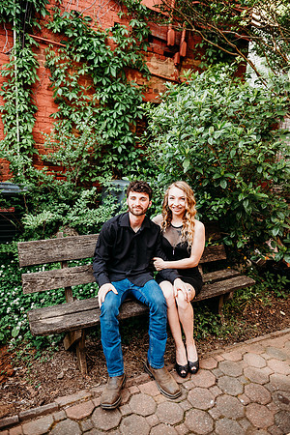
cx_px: 145
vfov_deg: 73.7
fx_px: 290
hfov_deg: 53.1
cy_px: 218
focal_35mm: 24
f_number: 2.8
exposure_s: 1/160
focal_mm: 24
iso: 100
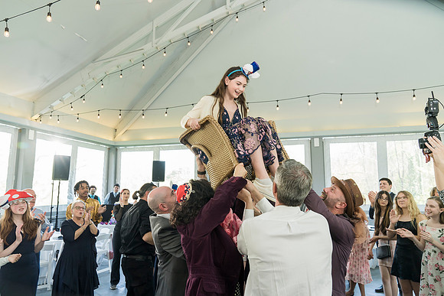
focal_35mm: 24
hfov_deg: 73.7
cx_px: 222
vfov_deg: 53.2
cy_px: 148
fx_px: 296
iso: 1250
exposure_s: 1/200
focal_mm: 24
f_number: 4.5
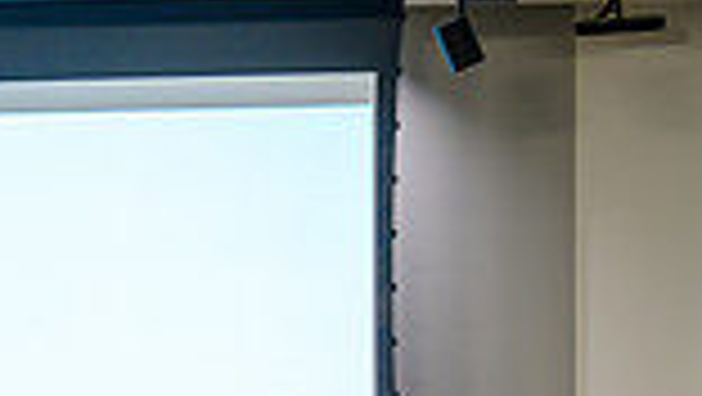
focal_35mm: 197
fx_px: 3670
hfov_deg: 10.7
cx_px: -225
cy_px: 610
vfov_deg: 6.1
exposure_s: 1/200
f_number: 2.2
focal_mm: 50
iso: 250
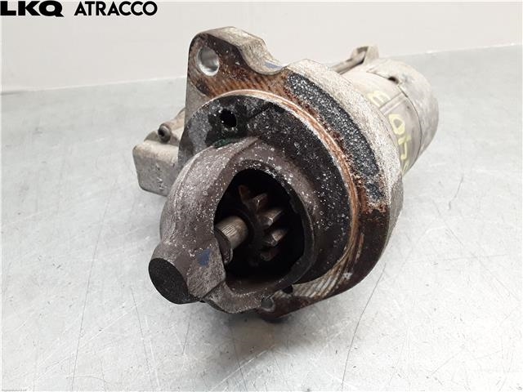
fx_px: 423
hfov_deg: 63.4
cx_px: 262
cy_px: 196
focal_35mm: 28
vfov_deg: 49.7
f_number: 1.9
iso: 80
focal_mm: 2.91
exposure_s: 1/50
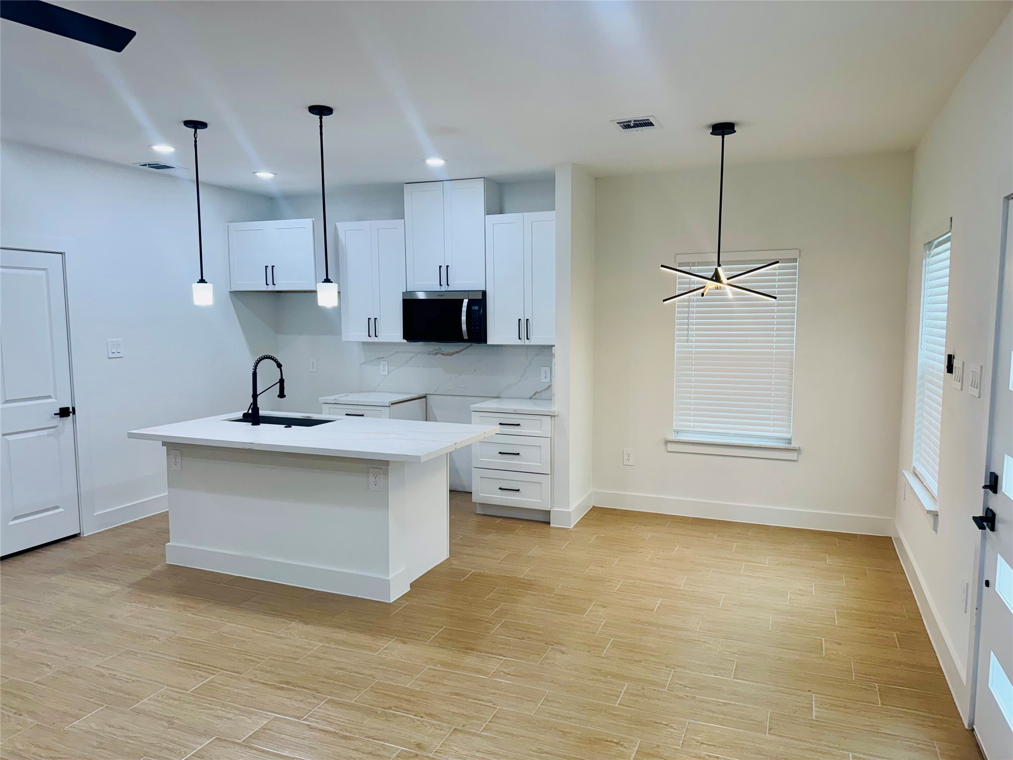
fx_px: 702
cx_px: 506
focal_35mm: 24
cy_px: 380
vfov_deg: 56.8
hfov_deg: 71.6
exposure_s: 1/120
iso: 80
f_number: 1.78
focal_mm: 6.76
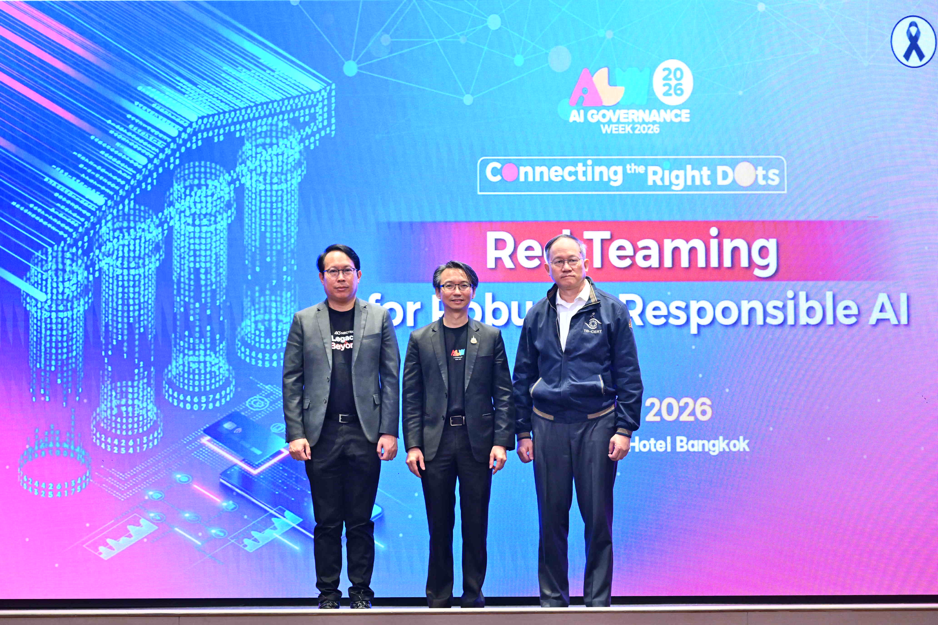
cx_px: 469
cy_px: 312
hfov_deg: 26.3
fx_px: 2006
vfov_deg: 17.7
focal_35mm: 77
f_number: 4
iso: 6400
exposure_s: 1/200
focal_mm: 77
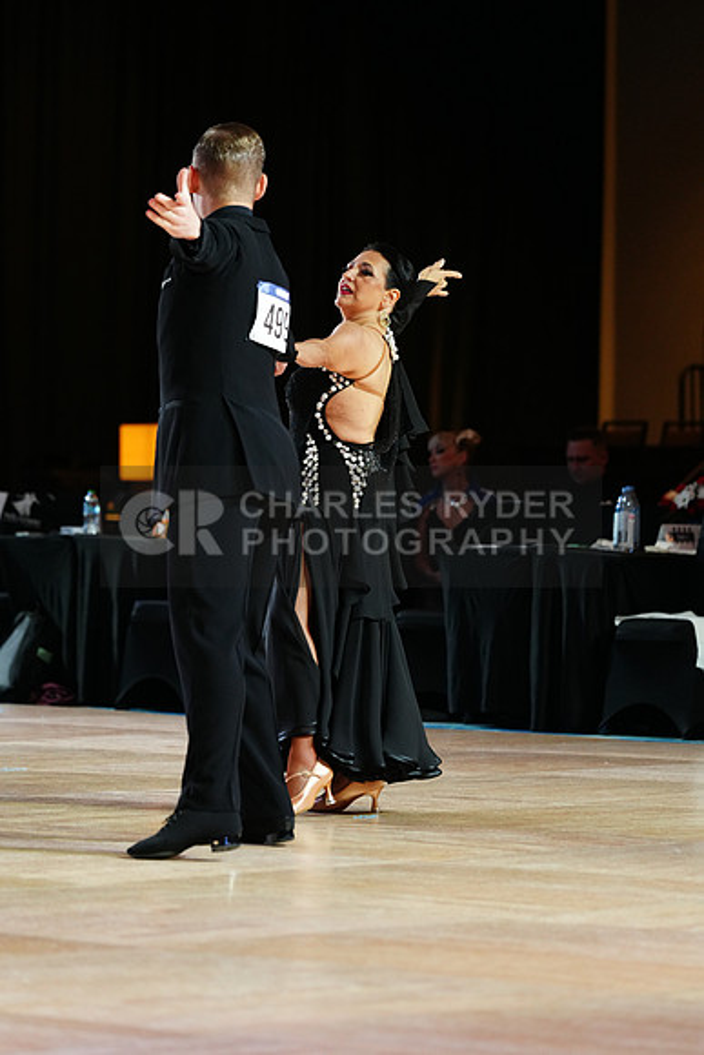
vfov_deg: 12.2
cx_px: 352
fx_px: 4954
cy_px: 528
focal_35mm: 169
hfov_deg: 8.1
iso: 2500
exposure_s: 1/250
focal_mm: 169
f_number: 4
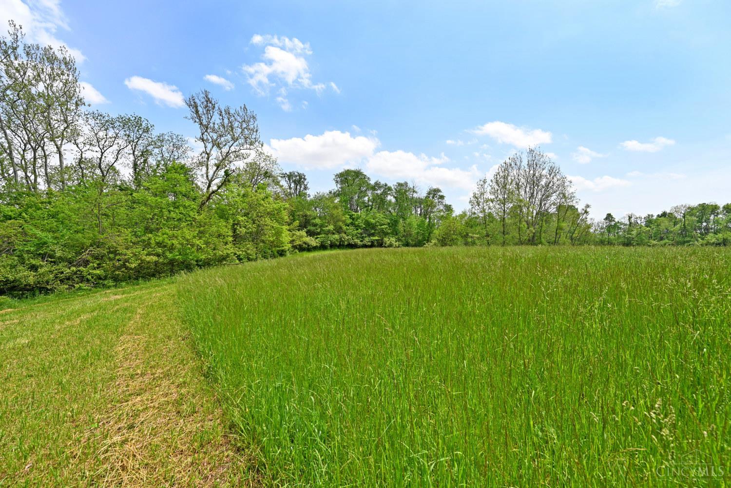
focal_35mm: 14
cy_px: 244
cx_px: 366
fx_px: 284
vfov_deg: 81.2
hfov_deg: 104.3
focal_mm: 14
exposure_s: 1/400
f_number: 7.1
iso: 100
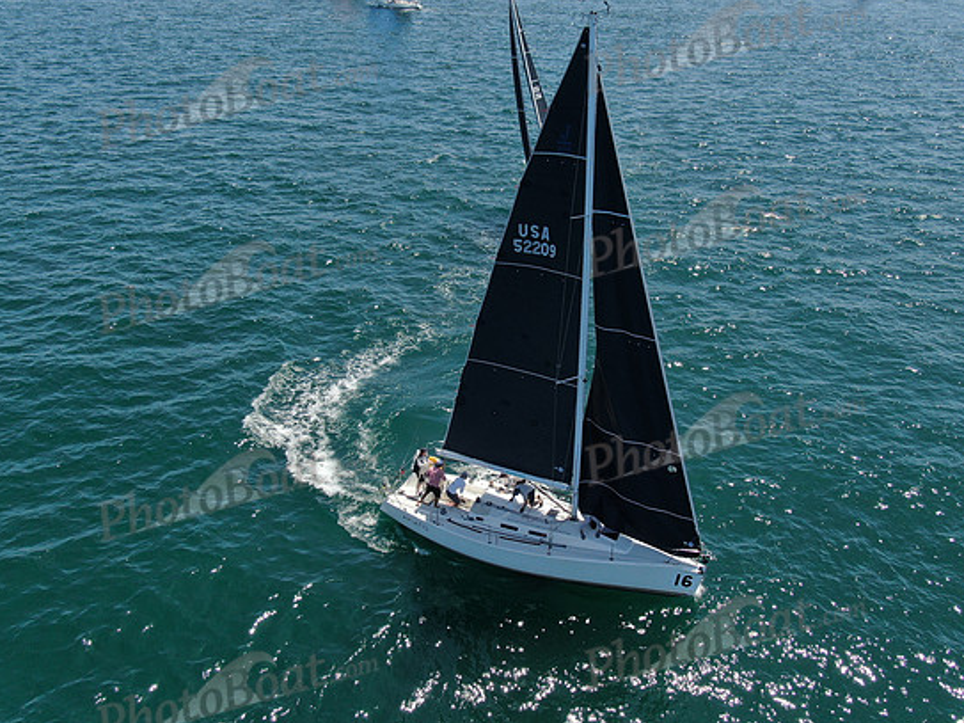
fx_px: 863
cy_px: 358
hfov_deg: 58.4
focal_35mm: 31
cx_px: 483
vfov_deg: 45.4
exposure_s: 1/1250
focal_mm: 5
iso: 100
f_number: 3
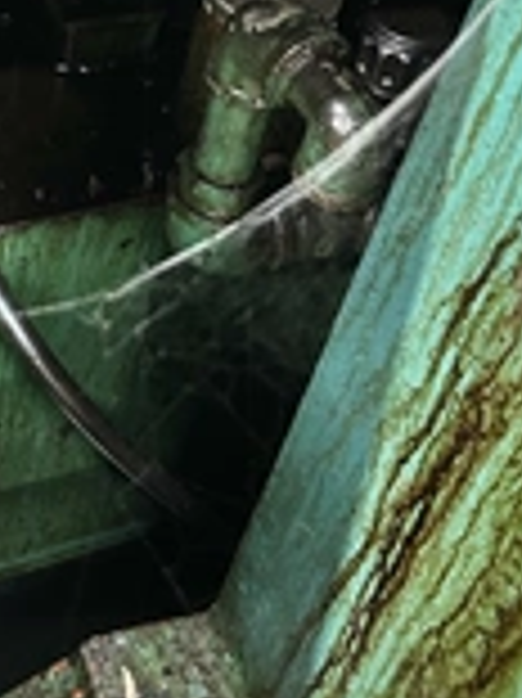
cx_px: 54
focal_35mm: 67
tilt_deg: -43.6
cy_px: 149
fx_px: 1349
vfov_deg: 28.4
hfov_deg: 21.4
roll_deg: -9.6
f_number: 1.5
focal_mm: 5.7
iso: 500
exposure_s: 1/30
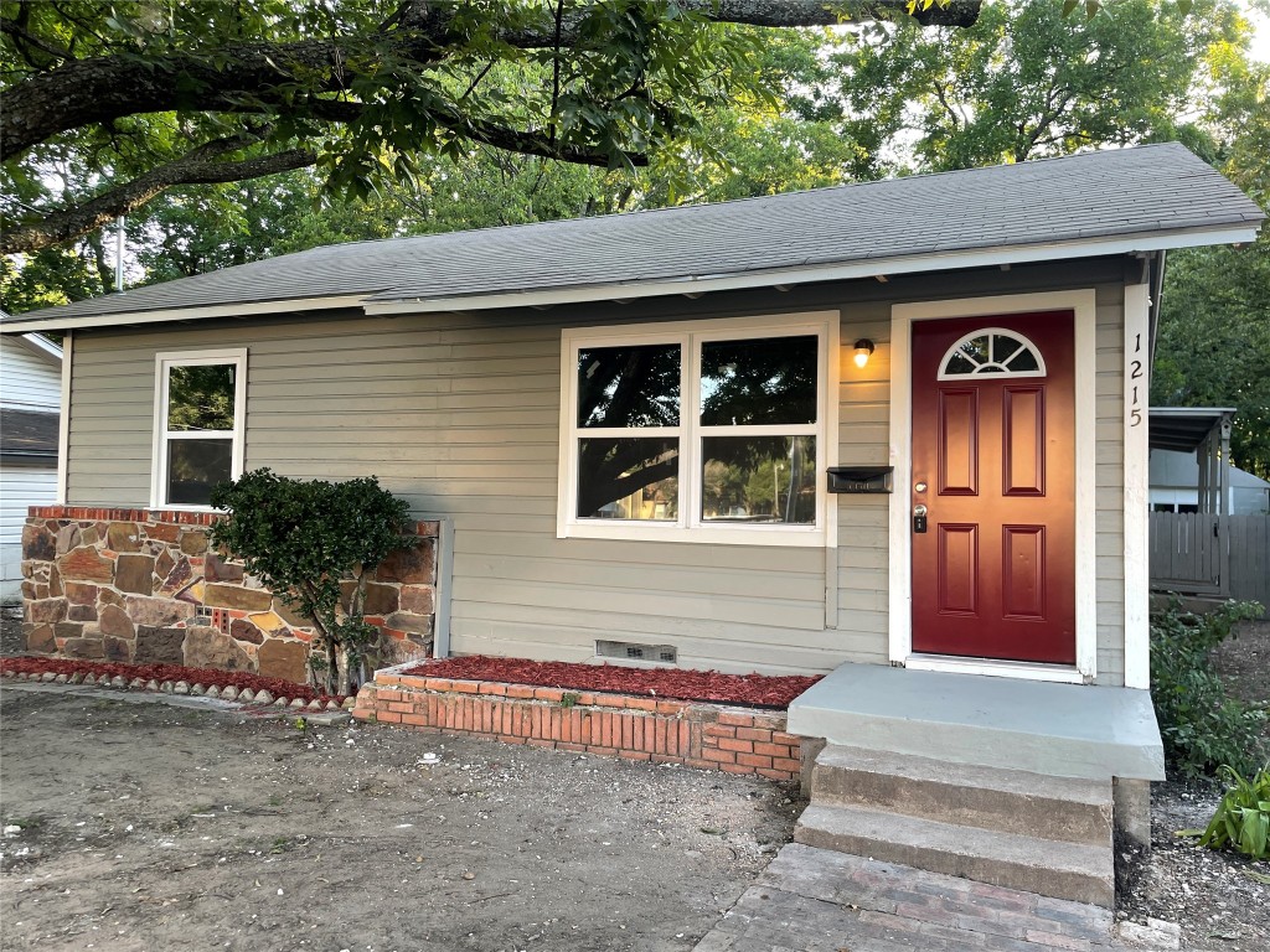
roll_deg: -1.0
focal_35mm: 26
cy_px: 476
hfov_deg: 67.3
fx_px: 954
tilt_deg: +2.6
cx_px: 635
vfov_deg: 53.1
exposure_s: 1/121
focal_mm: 4.2
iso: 50
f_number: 1.6
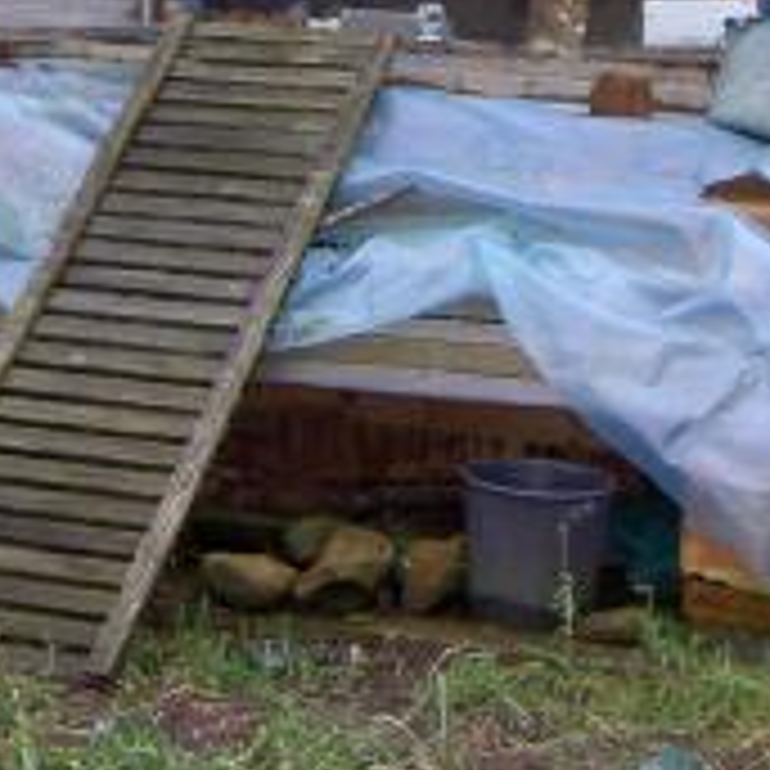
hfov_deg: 16.4
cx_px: 331
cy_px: 50
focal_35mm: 106
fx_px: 2668
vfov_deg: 16.2
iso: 100
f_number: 2.8
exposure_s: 1/59.5
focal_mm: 8
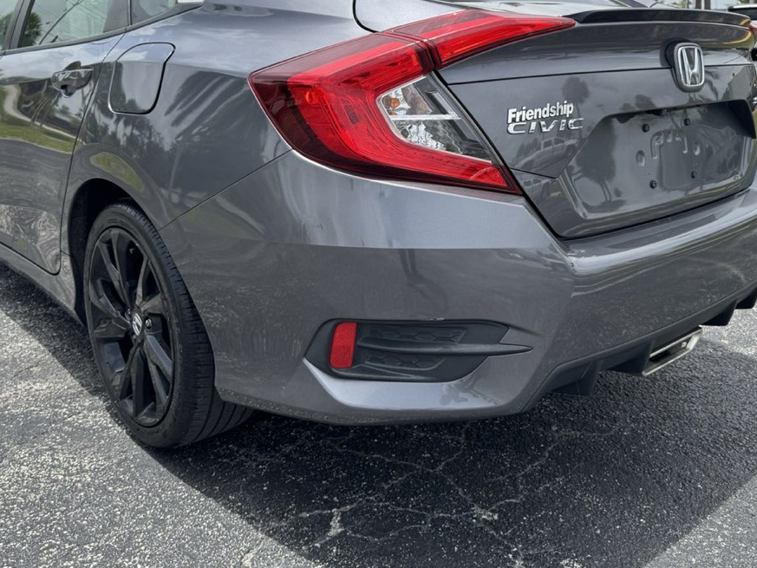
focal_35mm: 33
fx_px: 722
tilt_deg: -14.4
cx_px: 377
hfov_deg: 55.3
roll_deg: +1.3
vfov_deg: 42.7
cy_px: 225
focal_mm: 6.76
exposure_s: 1/3096
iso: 80
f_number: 1.78
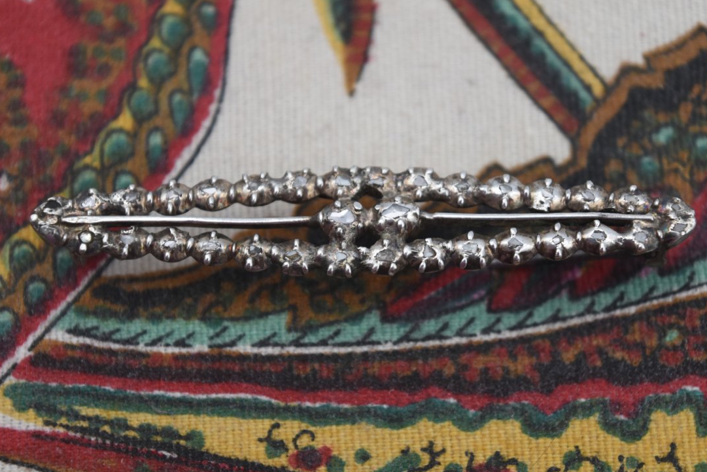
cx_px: 385
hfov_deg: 22.2
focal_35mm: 92
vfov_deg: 14.9
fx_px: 1798
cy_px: 218
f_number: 5.6
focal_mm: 55
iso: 400
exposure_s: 1/200
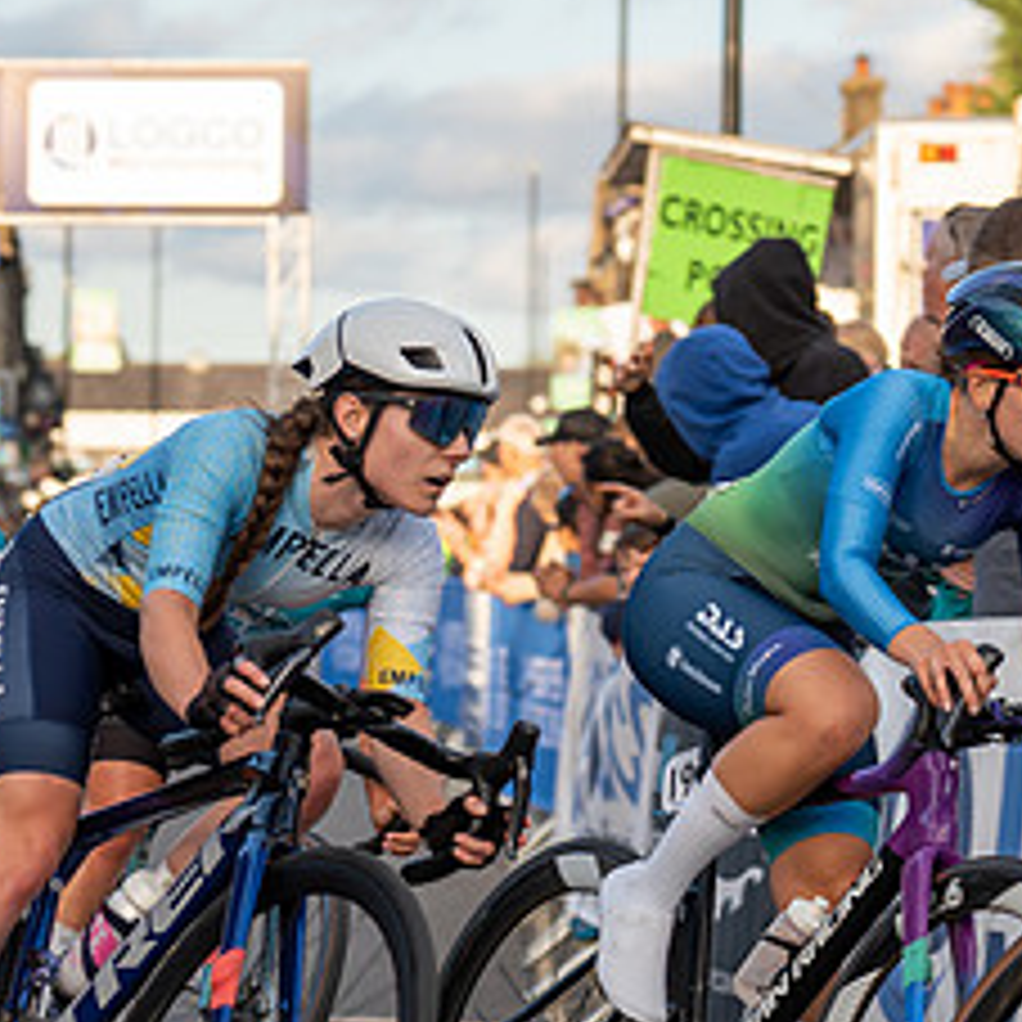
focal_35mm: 198
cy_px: 471
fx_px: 6614
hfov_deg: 8.8
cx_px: -110
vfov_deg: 8.8
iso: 250
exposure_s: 1/800
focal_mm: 75
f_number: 3.5
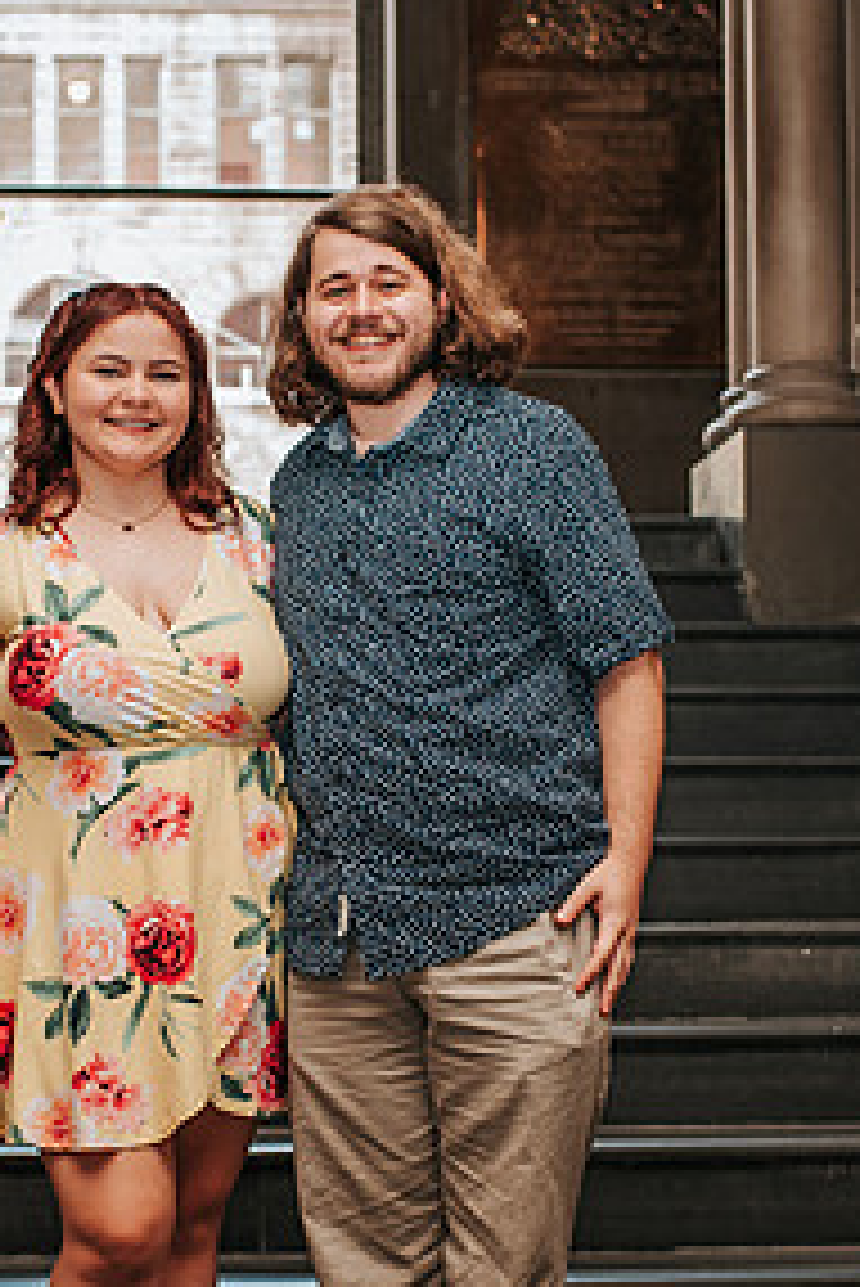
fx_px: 2970
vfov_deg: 24.4
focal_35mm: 83
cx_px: 242
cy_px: 815
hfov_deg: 16.4
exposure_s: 1/200
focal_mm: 35
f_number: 3.2
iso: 1000
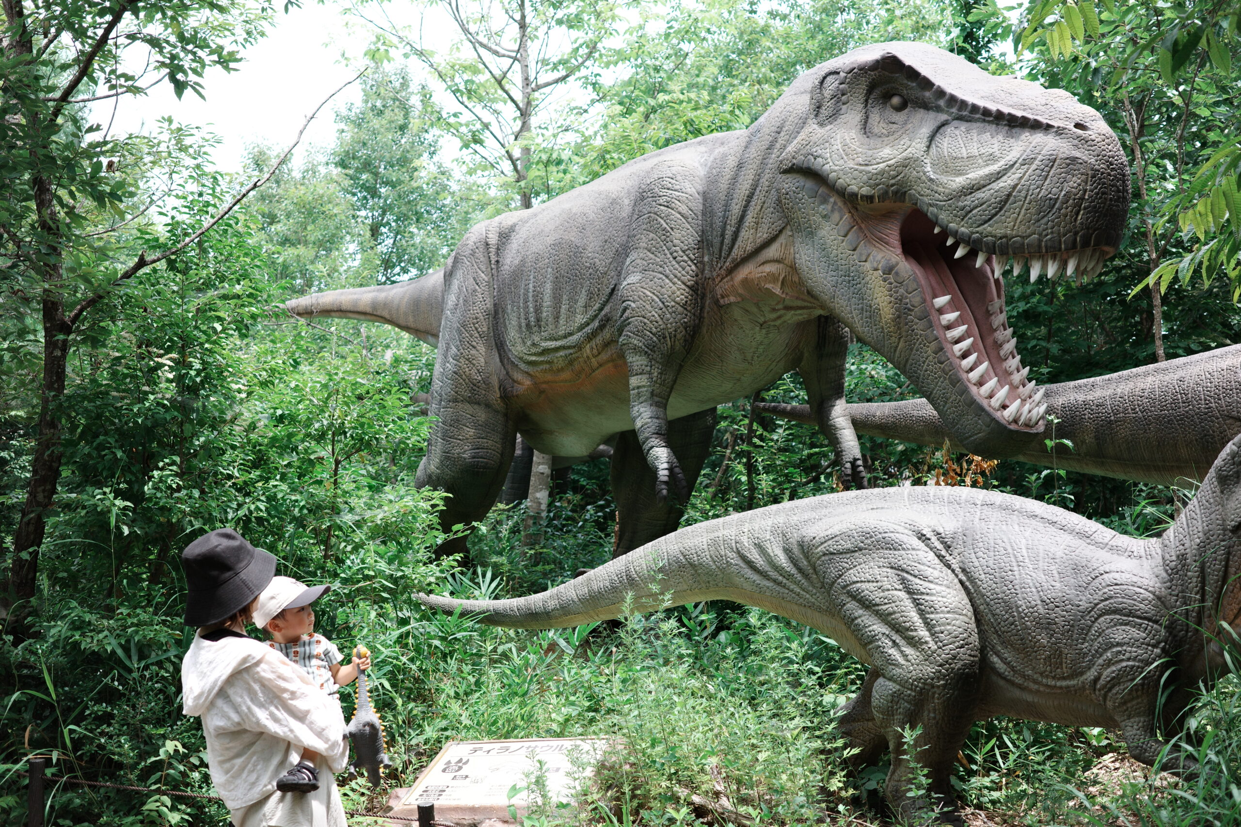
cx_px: 620
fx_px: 1379
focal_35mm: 40
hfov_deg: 48.5
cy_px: 414
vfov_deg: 33.4
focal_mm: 26
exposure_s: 1/640
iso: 200
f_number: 2.8
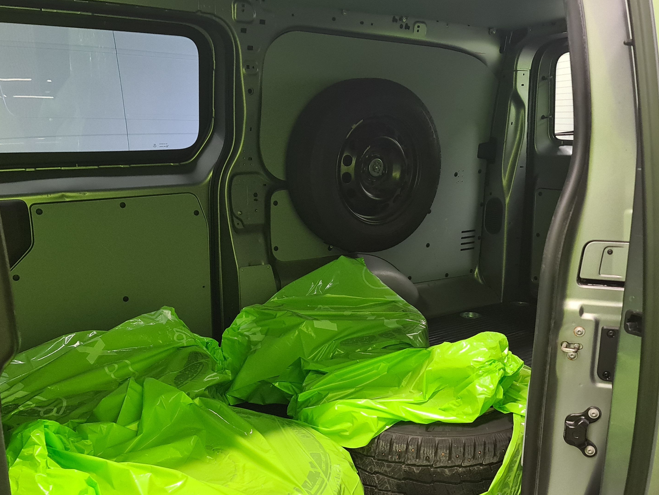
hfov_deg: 52.6
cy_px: 325
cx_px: 352
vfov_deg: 40.3
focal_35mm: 35
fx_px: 666
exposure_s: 1/100
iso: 500
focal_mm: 7
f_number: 1.8
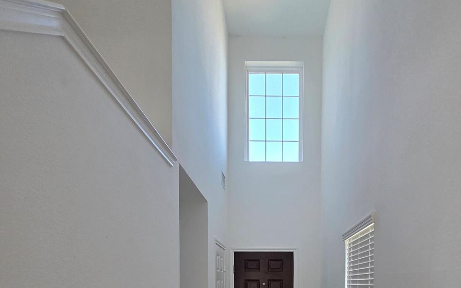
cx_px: 274
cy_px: 289
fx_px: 276
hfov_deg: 78.8
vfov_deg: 46.1
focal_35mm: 22
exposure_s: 1/359
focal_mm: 2.2
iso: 500
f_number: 2.2
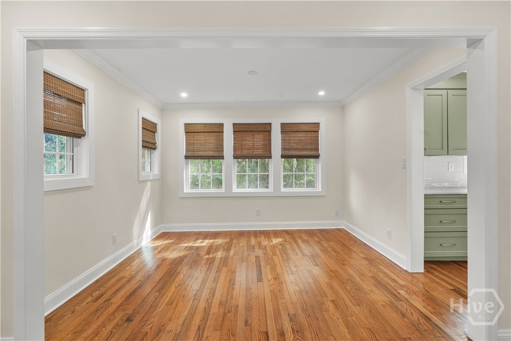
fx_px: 241
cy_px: 170
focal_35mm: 17
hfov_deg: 93.3
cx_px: 256
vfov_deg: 70.4
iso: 1250
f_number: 9
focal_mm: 17
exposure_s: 1/5
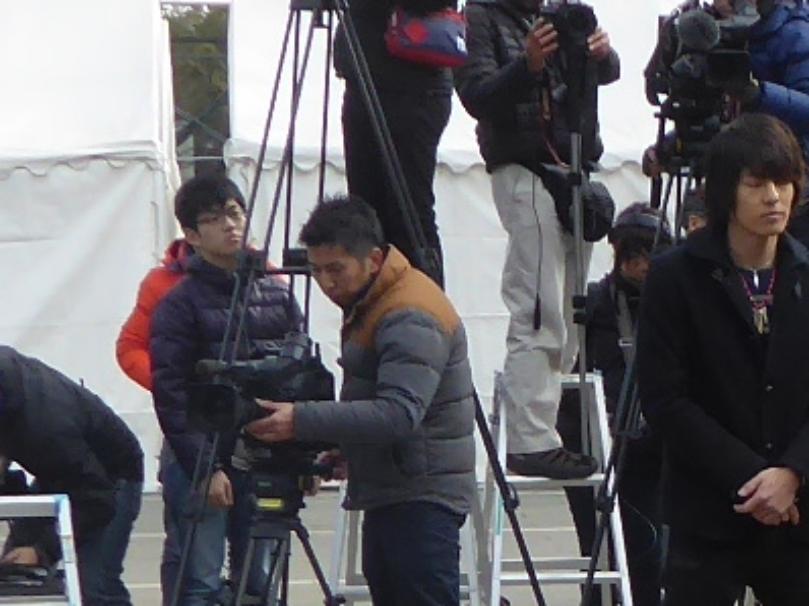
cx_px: 872
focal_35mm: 161
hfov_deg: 12.1
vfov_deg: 9.1
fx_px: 3760
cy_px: 681
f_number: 3.3
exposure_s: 1/160
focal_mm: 4.3
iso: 100
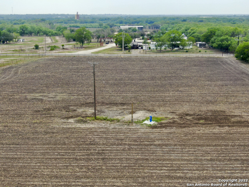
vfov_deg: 30.3
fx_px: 345
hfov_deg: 39.7
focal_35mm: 48
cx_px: 124
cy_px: 94
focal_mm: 8.6
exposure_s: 1/320
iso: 100
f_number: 3.8
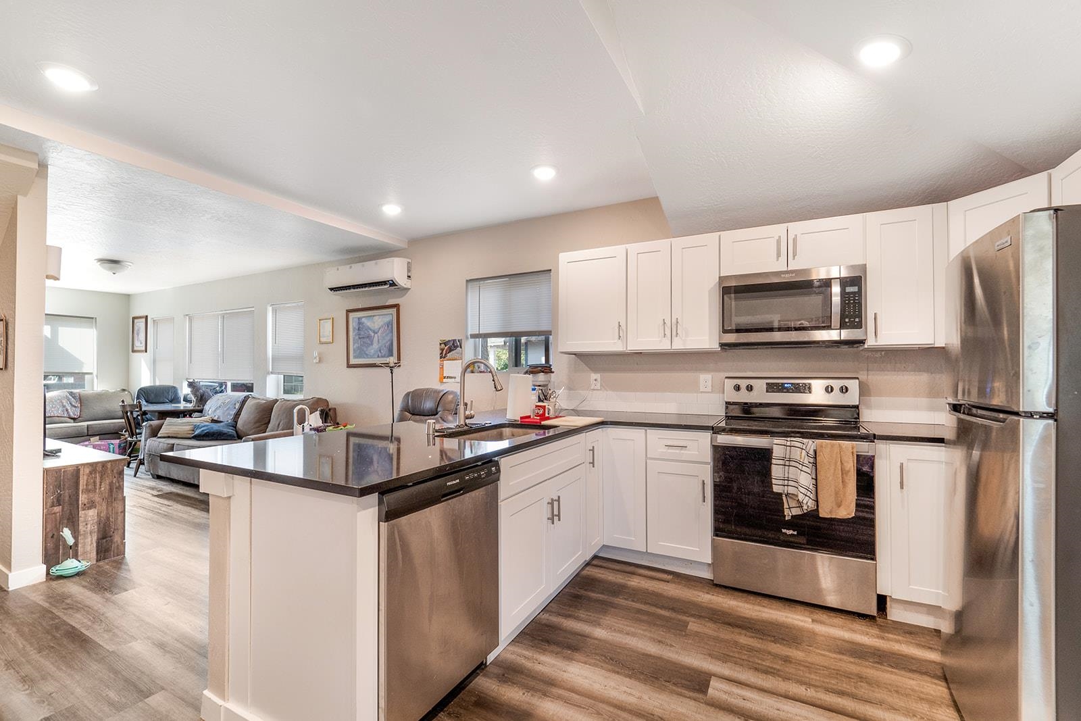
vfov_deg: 81.2
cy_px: 360
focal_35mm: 14
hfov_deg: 104.2
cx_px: 540
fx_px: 420
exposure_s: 1/30
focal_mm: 14
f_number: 6.3
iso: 160
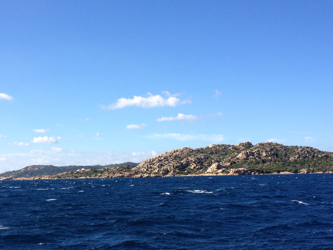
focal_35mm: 51
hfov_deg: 37.4
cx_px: 148
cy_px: 164
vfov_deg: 28.4
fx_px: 491
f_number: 2.4
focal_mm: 4.28
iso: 64
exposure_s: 1/1346
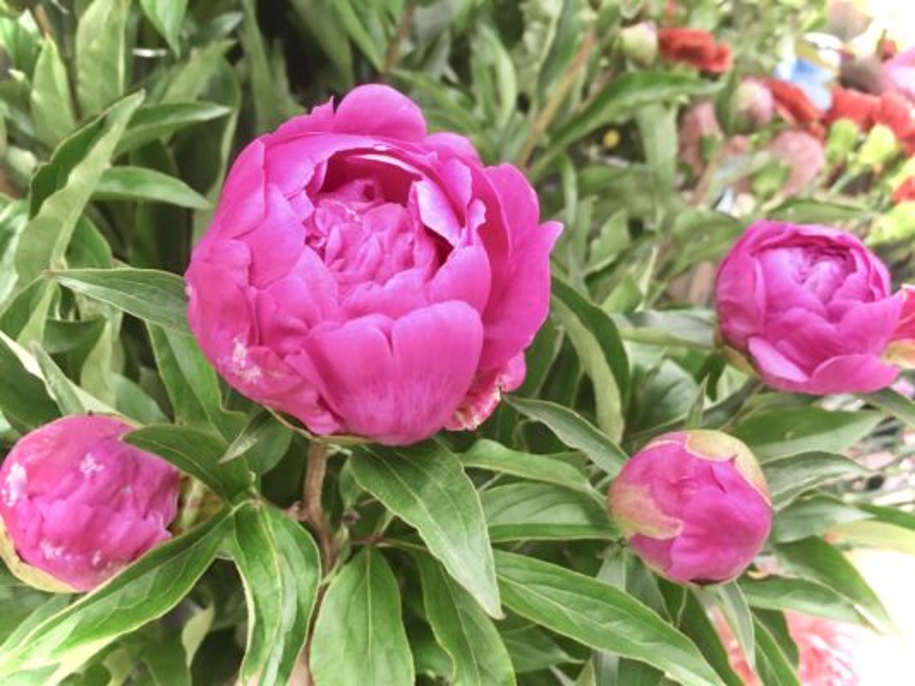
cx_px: 458
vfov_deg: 48.2
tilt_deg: -34.0
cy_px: 343
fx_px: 767
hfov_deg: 61.6
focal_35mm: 29
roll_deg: -20.4
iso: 100
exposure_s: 1/30
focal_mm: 4.15
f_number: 2.2
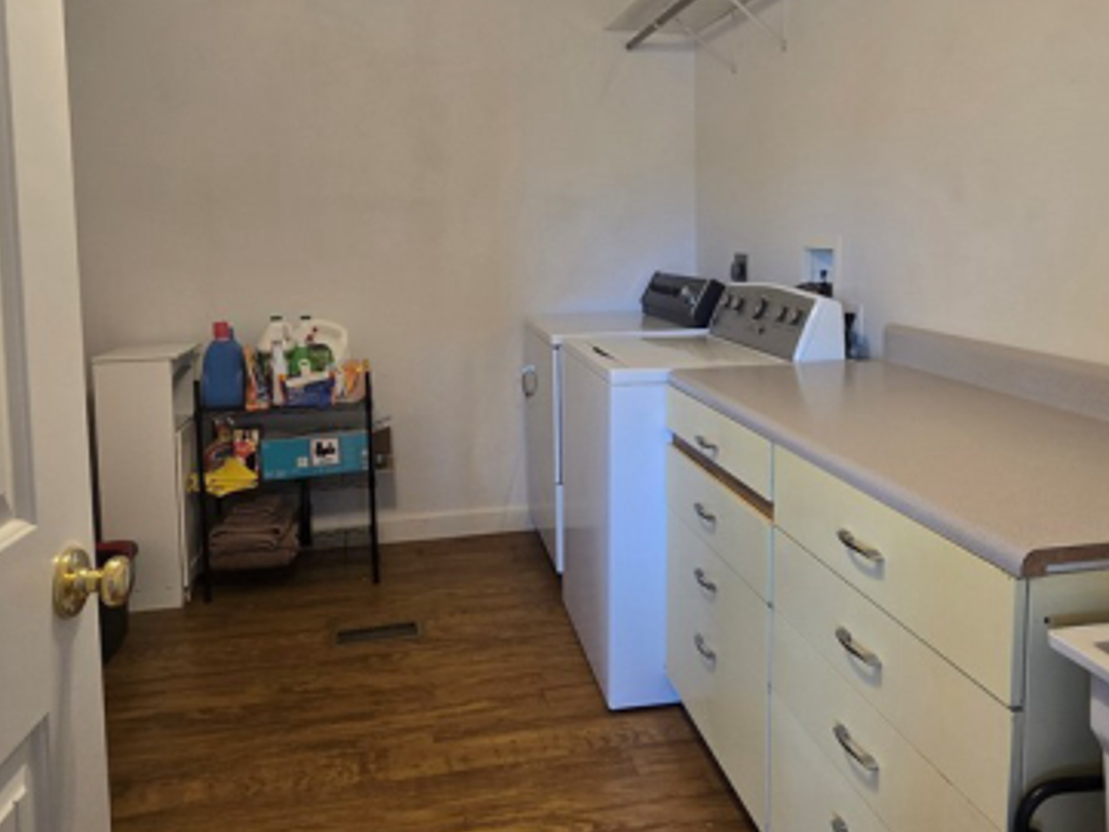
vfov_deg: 55.9
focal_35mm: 24
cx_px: 567
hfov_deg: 71.6
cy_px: 295
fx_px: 769
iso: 125
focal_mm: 2.2
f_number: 2.2
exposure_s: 1/60
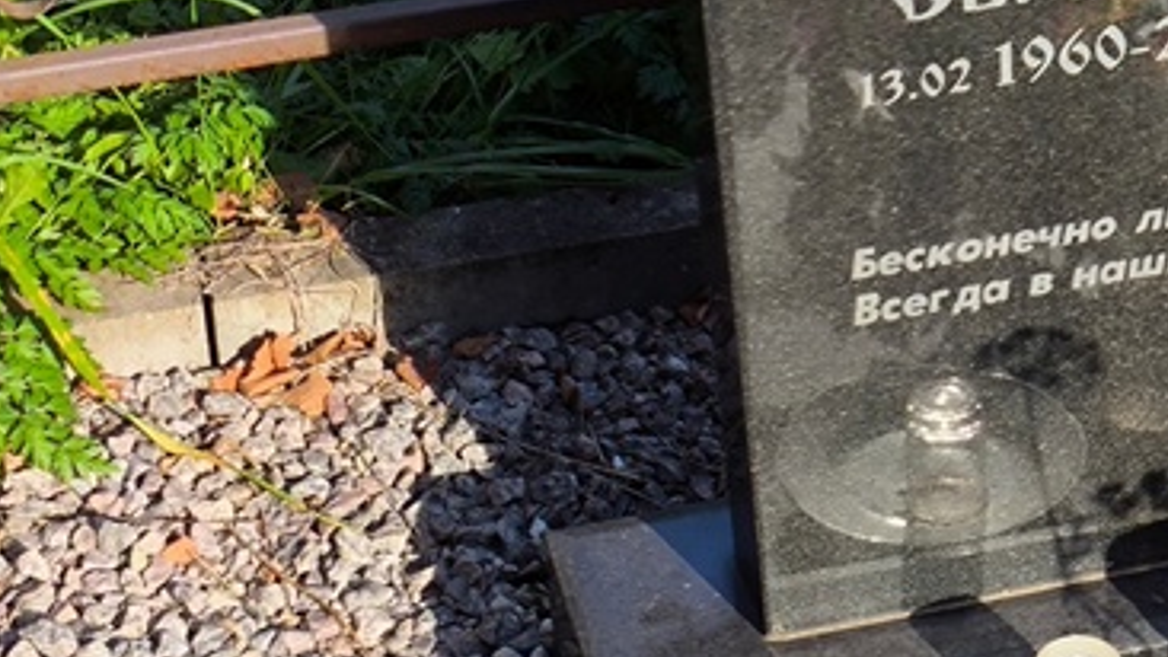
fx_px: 3686
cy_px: -147
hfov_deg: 17.7
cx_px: 1064
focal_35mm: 119
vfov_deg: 10.0
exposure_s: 1/811
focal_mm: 4.71
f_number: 1.7
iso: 50
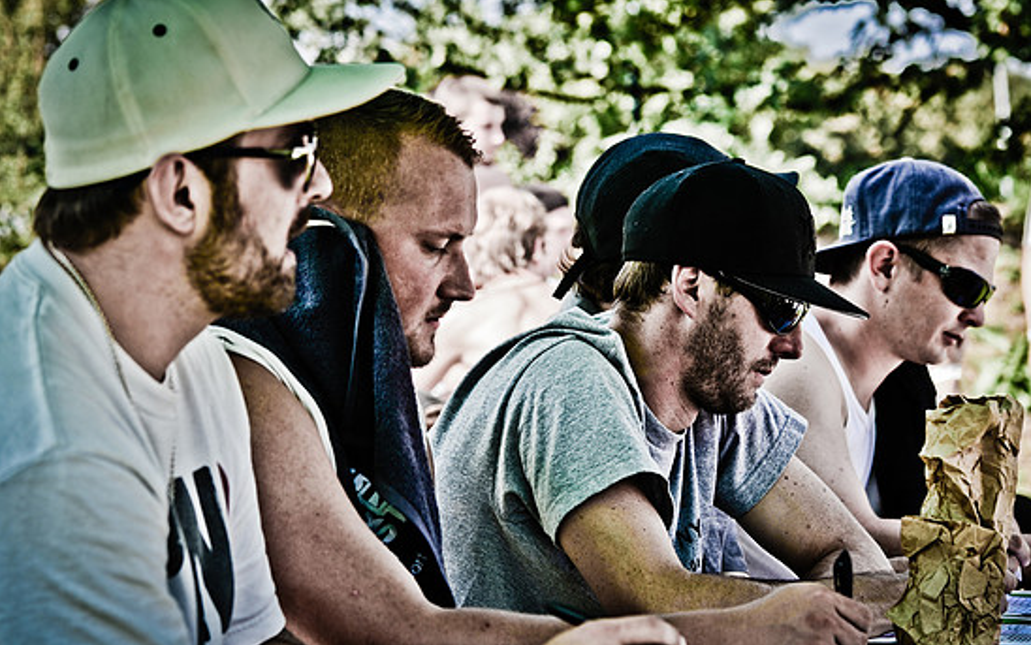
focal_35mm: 113
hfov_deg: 18.4
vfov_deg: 11.6
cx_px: 544
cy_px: 331
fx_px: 3176
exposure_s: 1/250
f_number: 4
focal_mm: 70
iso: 100
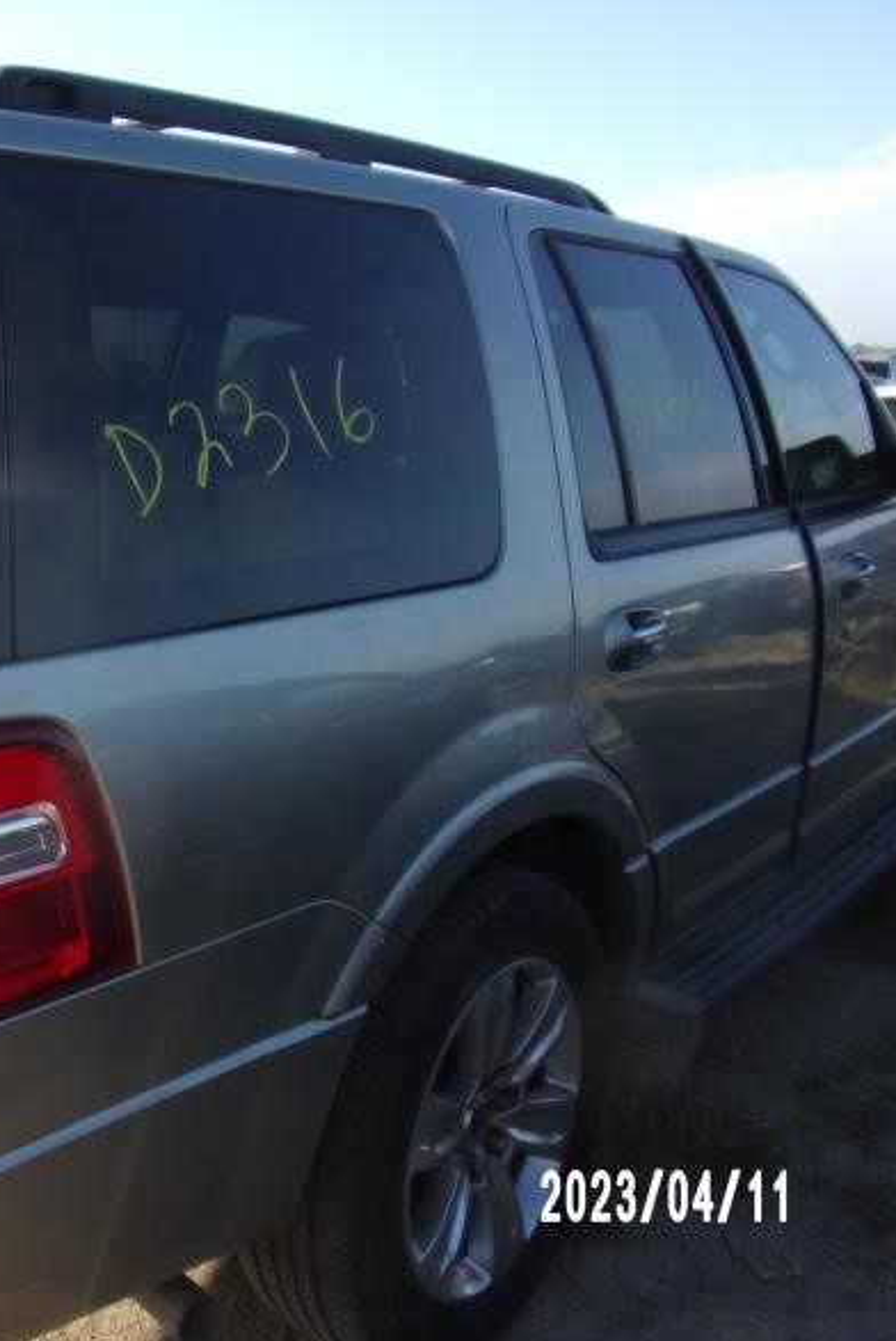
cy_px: 663
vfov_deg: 55.8
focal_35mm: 34
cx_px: 146
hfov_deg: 37.2
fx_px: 1268
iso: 80
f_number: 3.3
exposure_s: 1/450
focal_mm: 4.3
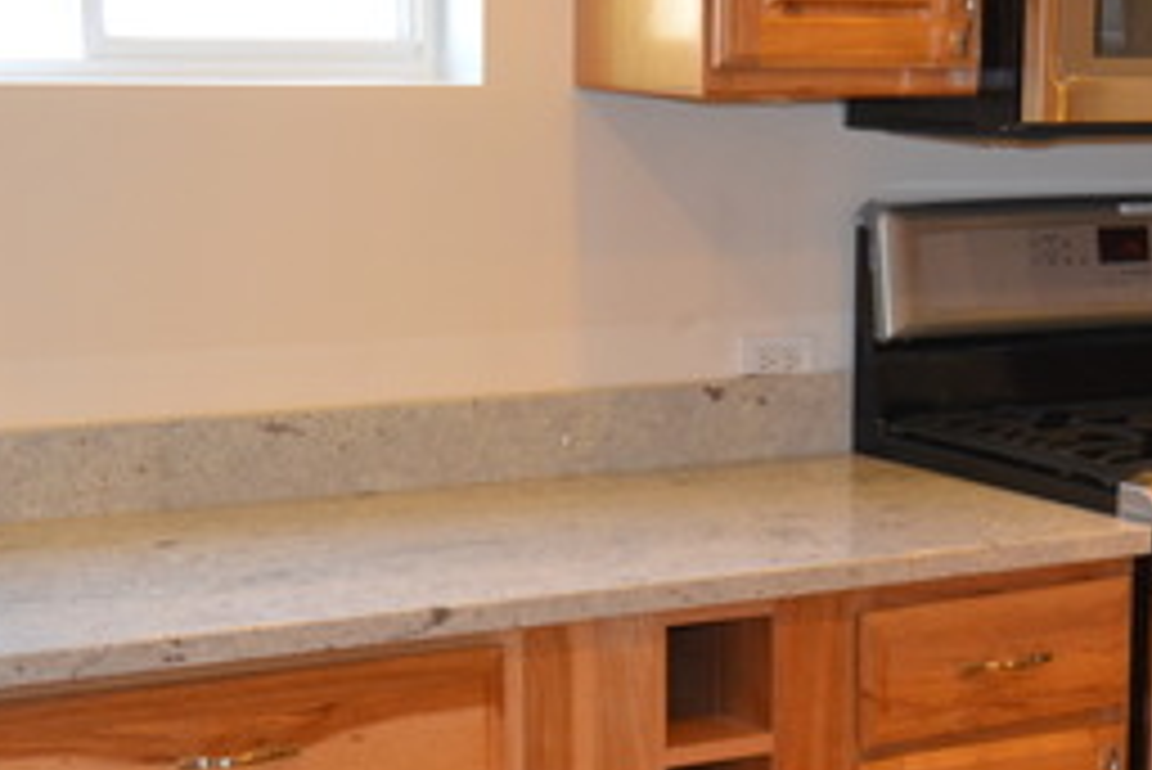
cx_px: 760
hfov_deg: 23.5
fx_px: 2761
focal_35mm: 86
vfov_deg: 15.8
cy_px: 543
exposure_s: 1/60
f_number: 3.8
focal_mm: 23
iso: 560
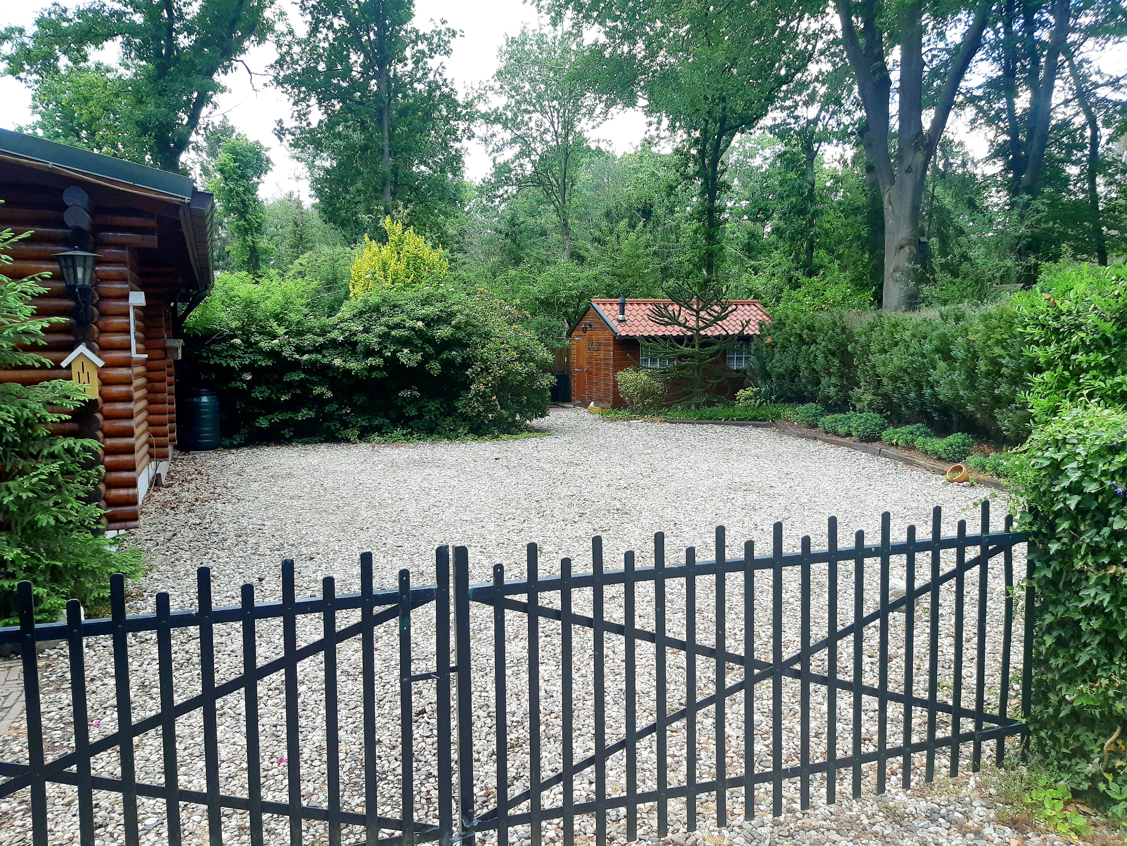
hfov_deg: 67.3
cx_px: 564
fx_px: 846
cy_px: 423
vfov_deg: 53.1
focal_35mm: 26
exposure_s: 1/305
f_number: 1.7
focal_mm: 3.93
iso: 40
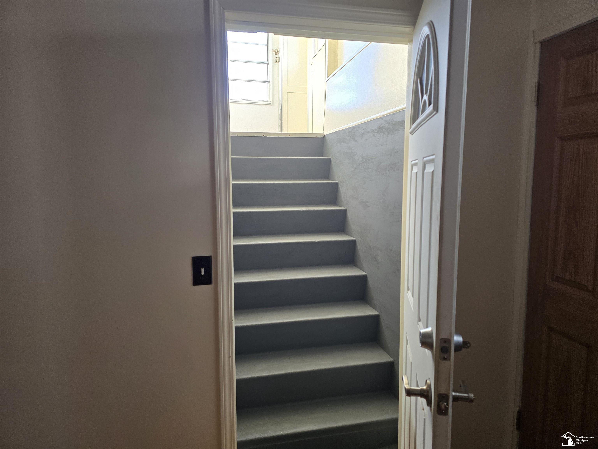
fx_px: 397
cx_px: 299
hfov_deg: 73.9
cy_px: 224
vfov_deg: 58.9
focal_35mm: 23
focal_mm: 6.3
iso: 250
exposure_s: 1/120
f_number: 1.7
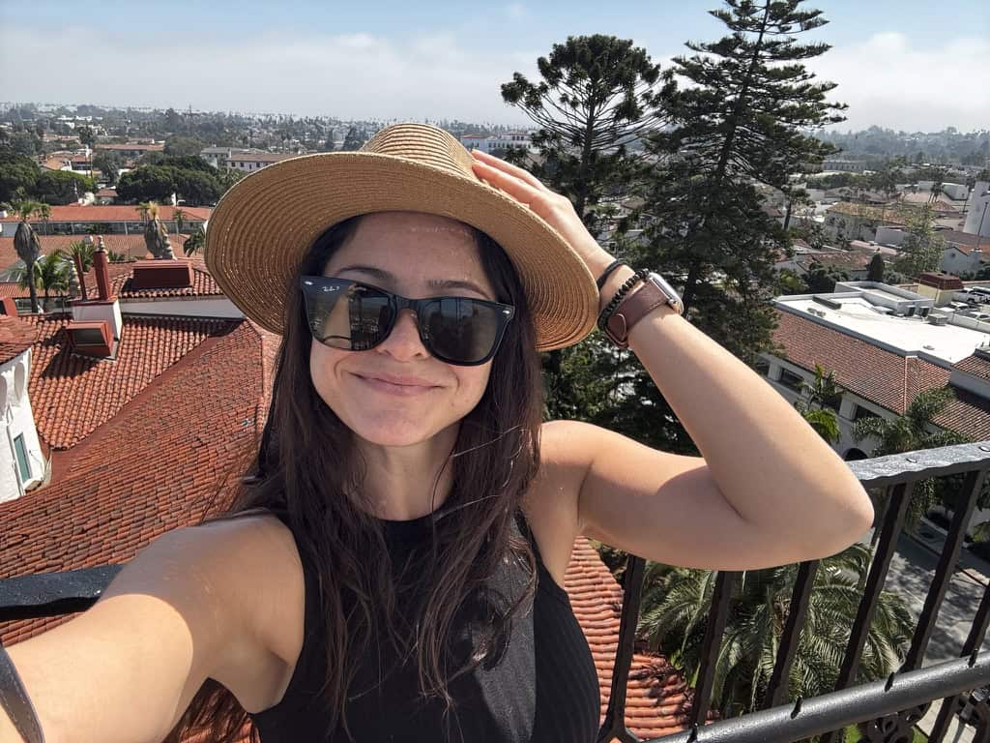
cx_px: 495
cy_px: 372
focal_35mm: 23
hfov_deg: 73.9
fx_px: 658
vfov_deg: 58.9
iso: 25
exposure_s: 1/378
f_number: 1.9
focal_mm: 2.7
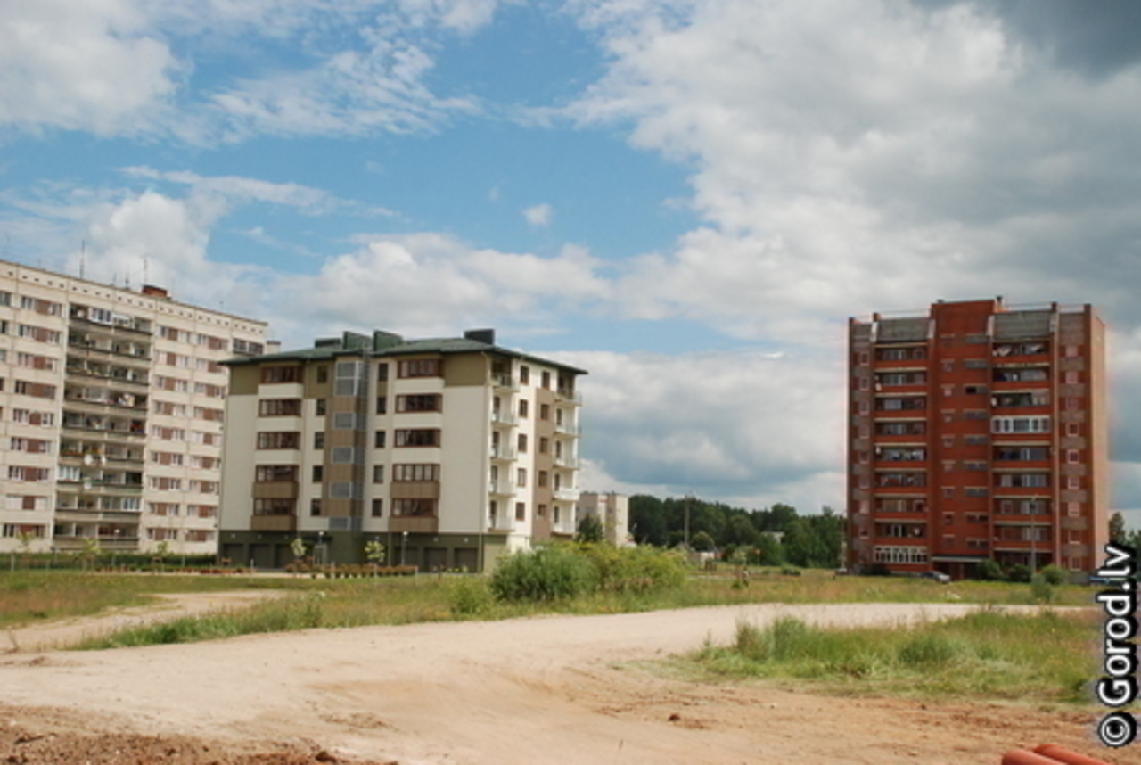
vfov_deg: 29.0
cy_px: 382
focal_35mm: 46
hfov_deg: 42.3
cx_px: 570
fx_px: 1476
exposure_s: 1/2000
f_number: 6.7
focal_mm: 31
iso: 640
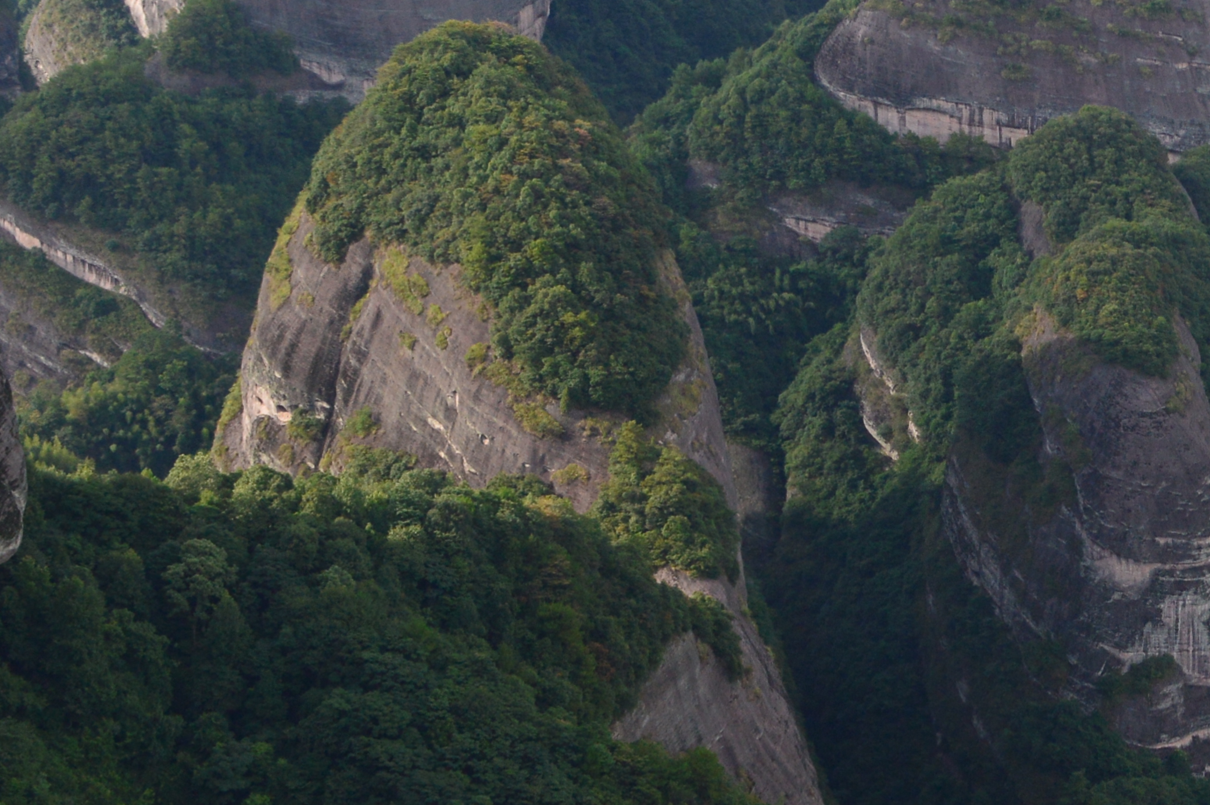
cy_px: -189
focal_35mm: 104
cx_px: 1168
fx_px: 3493
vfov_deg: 12.8
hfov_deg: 19.2
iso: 400
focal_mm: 24
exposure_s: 1/250
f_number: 10
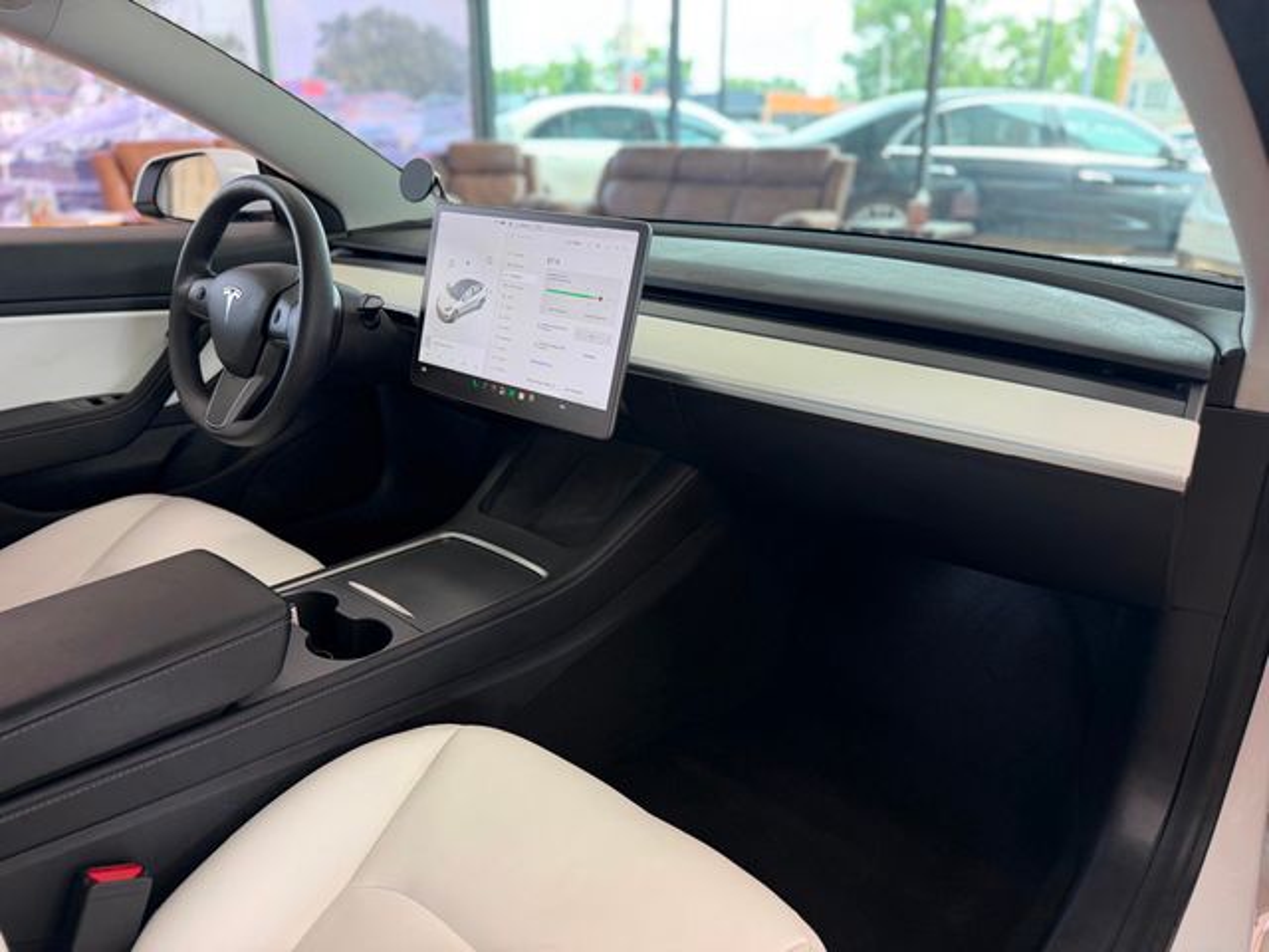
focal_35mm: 24
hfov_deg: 71.6
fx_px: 880
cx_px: 634
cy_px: 476
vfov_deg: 56.8
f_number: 1.78
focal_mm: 6.76
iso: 100
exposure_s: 1/120
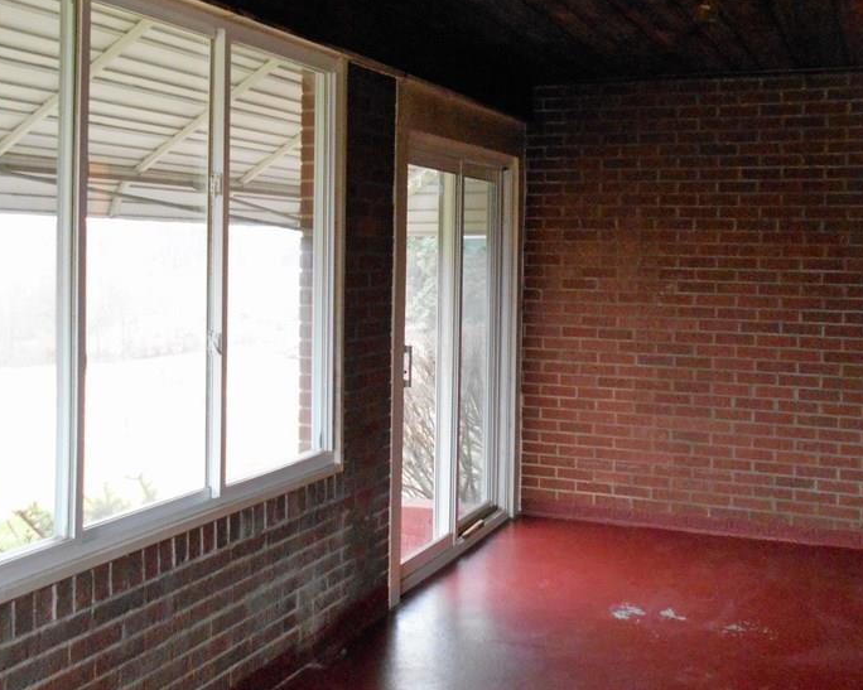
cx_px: 445
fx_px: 970
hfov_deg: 47.9
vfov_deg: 39.0
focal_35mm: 38
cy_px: 276
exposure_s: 1/25
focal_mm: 4.6
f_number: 3.2
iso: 400
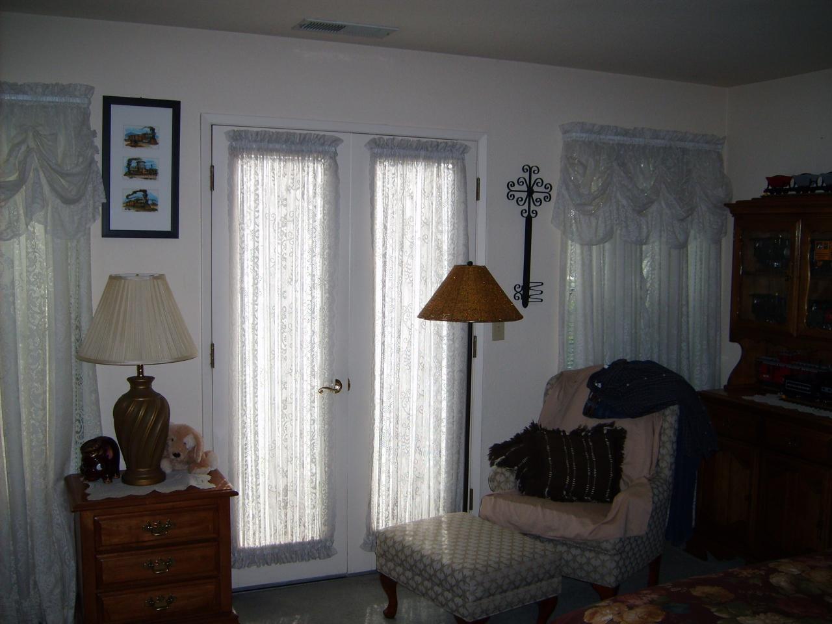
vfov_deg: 40.7
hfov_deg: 52.6
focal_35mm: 35
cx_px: 416
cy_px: 312
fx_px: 841
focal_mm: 5.8
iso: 56
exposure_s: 1/250
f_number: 2.8
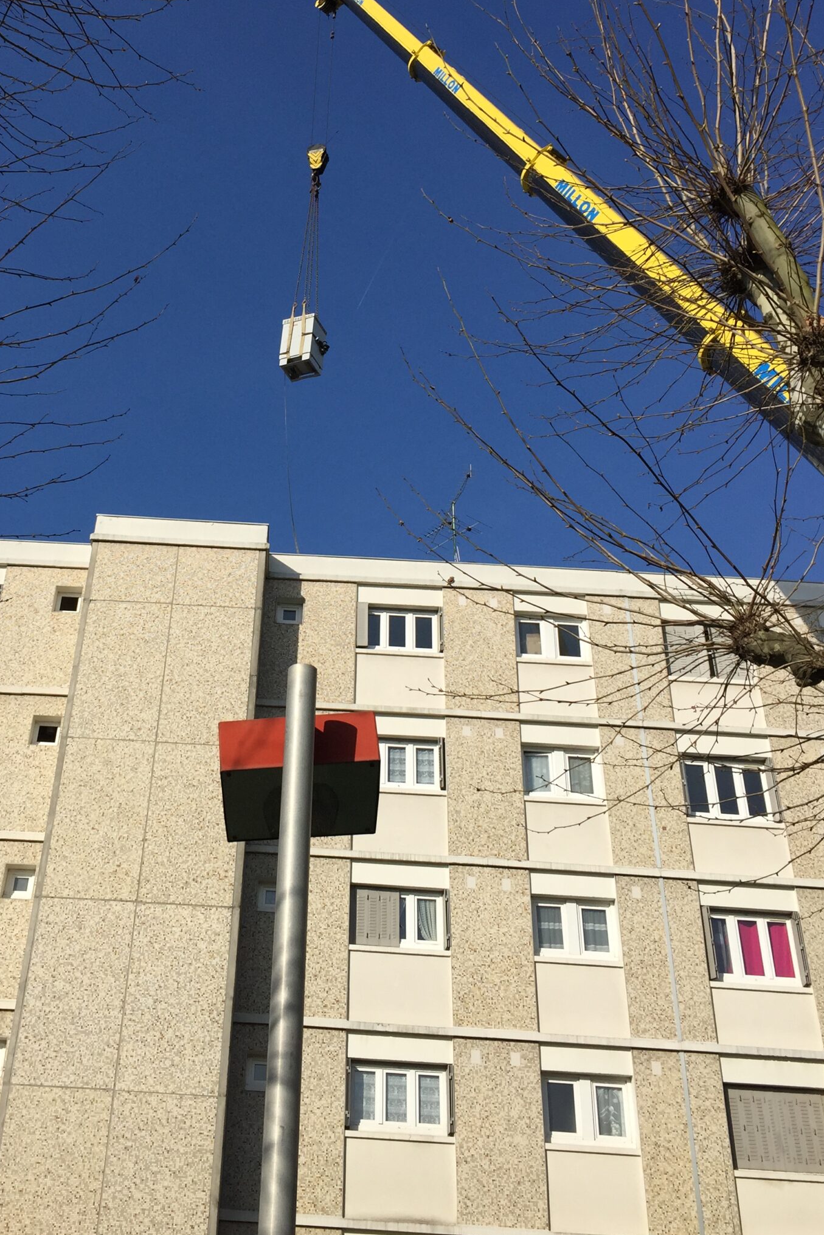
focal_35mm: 38
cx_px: 277
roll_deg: -4.8
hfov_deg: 34.7
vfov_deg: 50.2
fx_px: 1304
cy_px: 465
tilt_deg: +35.2
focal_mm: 4.15
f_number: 2.2
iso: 32
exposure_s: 1/3049
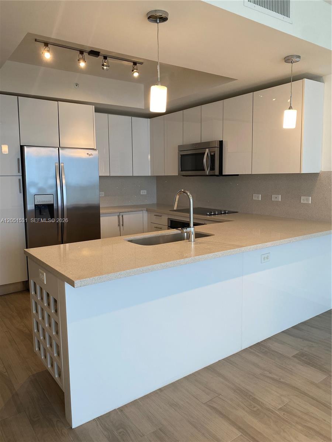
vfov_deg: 67.3
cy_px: 221
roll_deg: -0.4
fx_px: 332
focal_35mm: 26
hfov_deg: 53.1
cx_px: 166
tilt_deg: -5.0
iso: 80
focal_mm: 4.25
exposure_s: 1/120
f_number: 1.8
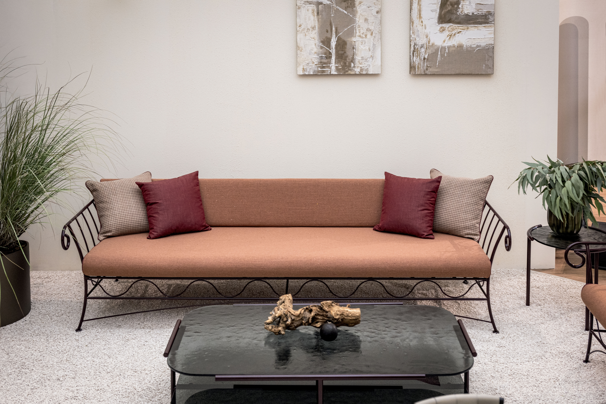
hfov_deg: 45.4
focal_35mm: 43
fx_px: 724
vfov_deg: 31.2
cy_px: 202
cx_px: 303
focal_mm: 43
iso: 800
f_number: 5
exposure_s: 1/60
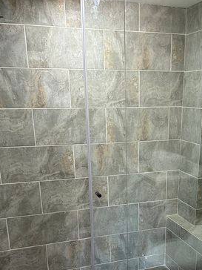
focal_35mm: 44
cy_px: 209
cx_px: 138
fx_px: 342
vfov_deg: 41.4
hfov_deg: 32.5
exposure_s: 1/79
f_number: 1.78
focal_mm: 6.86
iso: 250
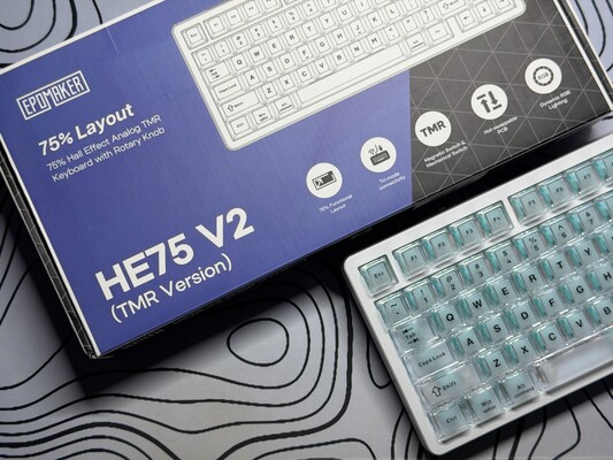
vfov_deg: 30.3
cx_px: 306
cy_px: 230
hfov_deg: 39.6
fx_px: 850
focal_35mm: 48
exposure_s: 1/81
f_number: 1.78
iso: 100
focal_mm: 6.76
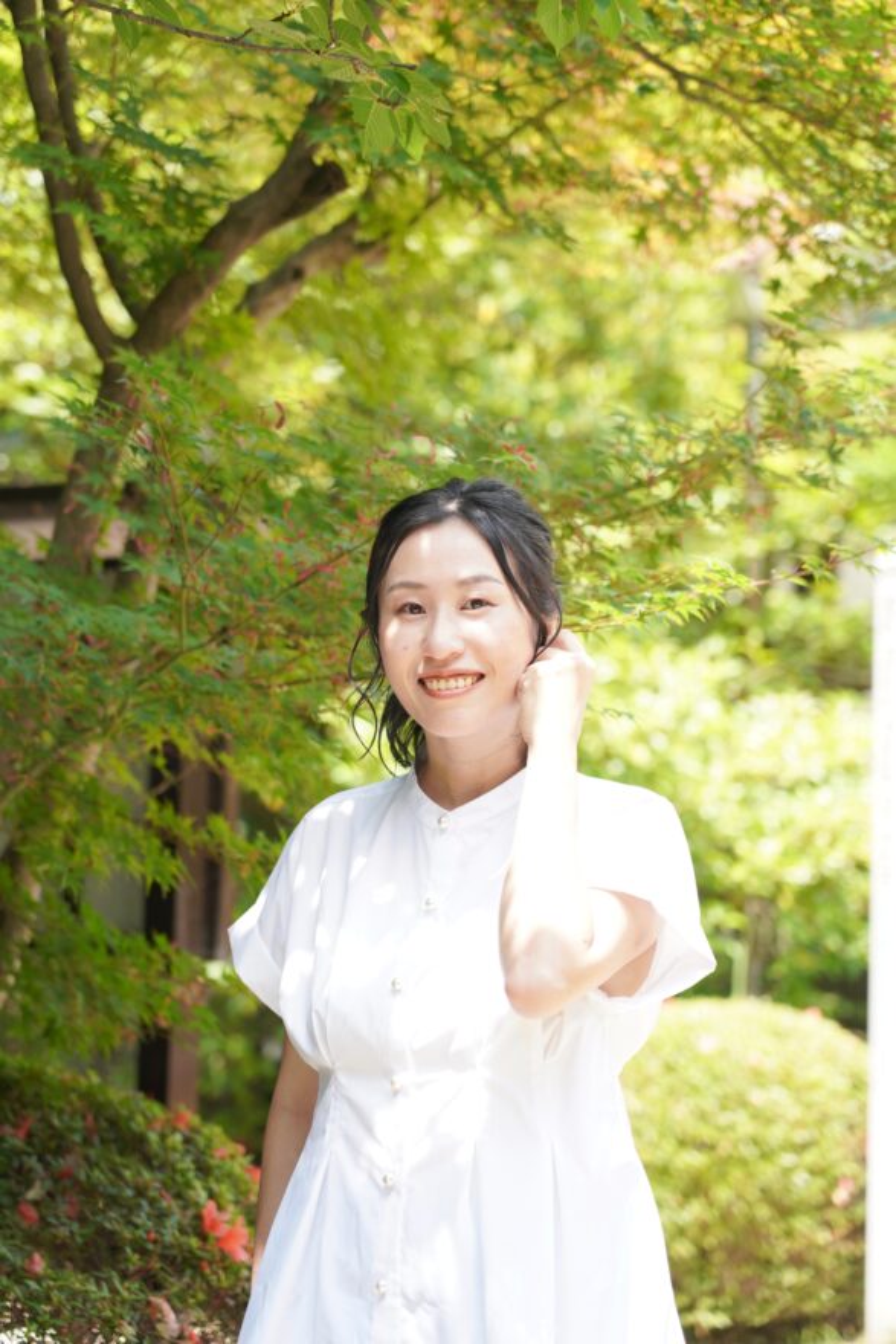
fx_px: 3918
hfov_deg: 13.0
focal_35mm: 105
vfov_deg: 19.5
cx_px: 448
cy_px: 672
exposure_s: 1/500
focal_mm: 105
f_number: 4
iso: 500
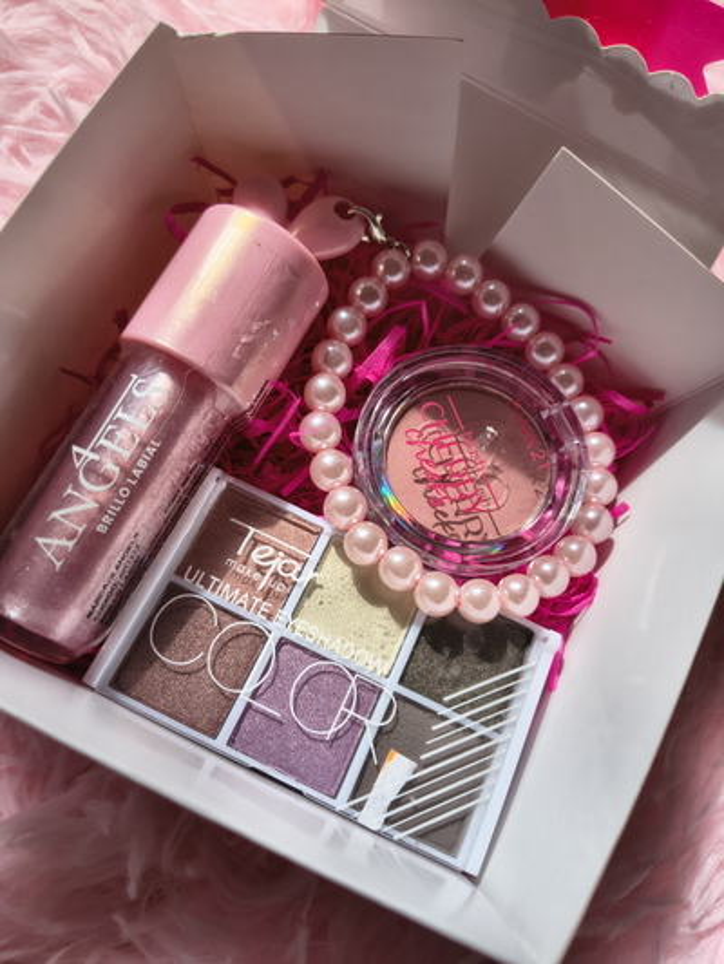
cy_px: 482
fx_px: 669
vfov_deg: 71.6
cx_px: 362
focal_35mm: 24
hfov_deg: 56.8
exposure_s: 1/256
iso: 100
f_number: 1.8
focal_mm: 5.56
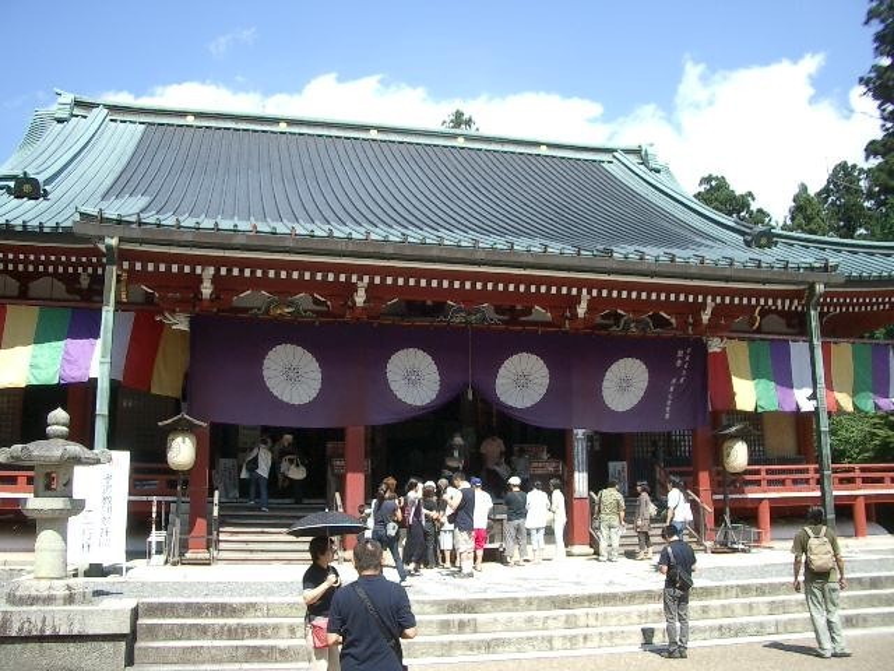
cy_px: 336
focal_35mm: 35
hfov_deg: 52.6
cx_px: 447
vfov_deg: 40.7
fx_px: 904
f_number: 4.3
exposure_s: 1/320
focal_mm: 5.8
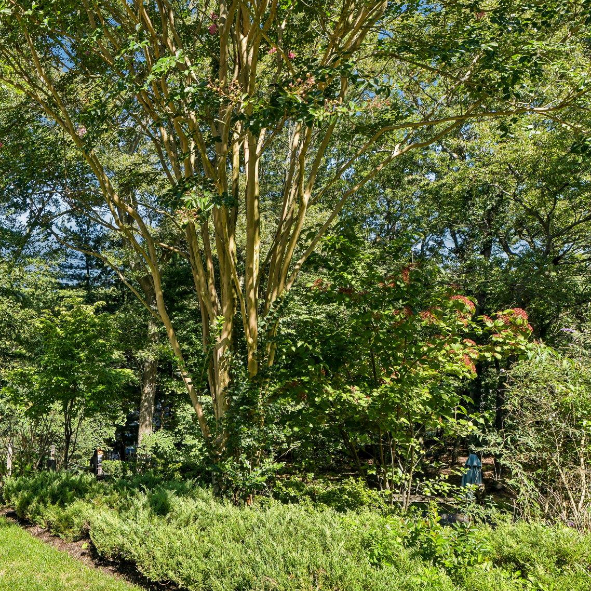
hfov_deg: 55.2
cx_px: 91
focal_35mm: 26
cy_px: 339
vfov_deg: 60.7
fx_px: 502
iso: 200
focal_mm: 17
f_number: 9
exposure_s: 1/160
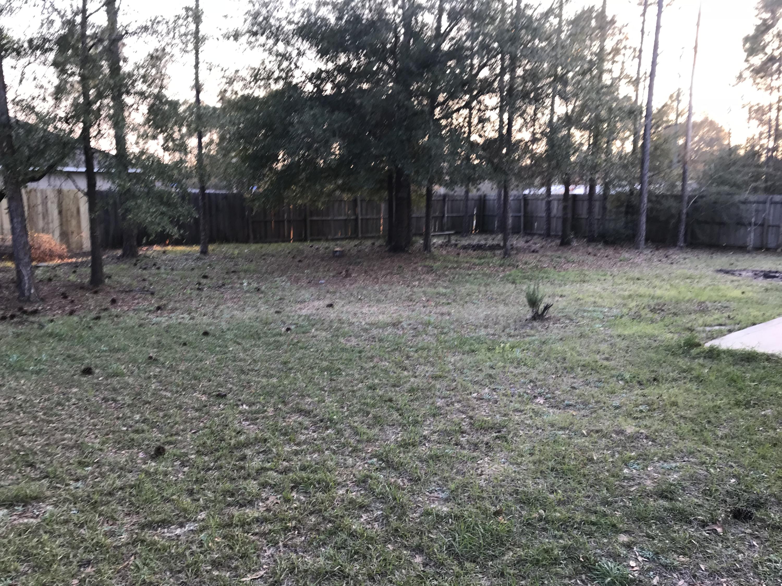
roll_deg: +0.3
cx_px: 391
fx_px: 633
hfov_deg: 63.4
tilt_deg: -8.1
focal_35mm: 28
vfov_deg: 49.7
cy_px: 293
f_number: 1.8
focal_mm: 3.99
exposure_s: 1/60
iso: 25
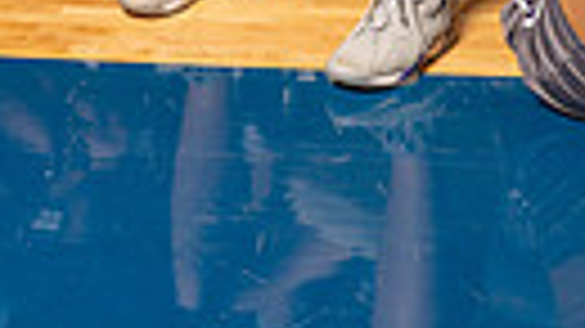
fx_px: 1628
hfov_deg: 20.4
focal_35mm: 105
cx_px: 342
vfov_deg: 10.1
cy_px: -454
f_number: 10
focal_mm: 29
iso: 320
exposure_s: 1/250
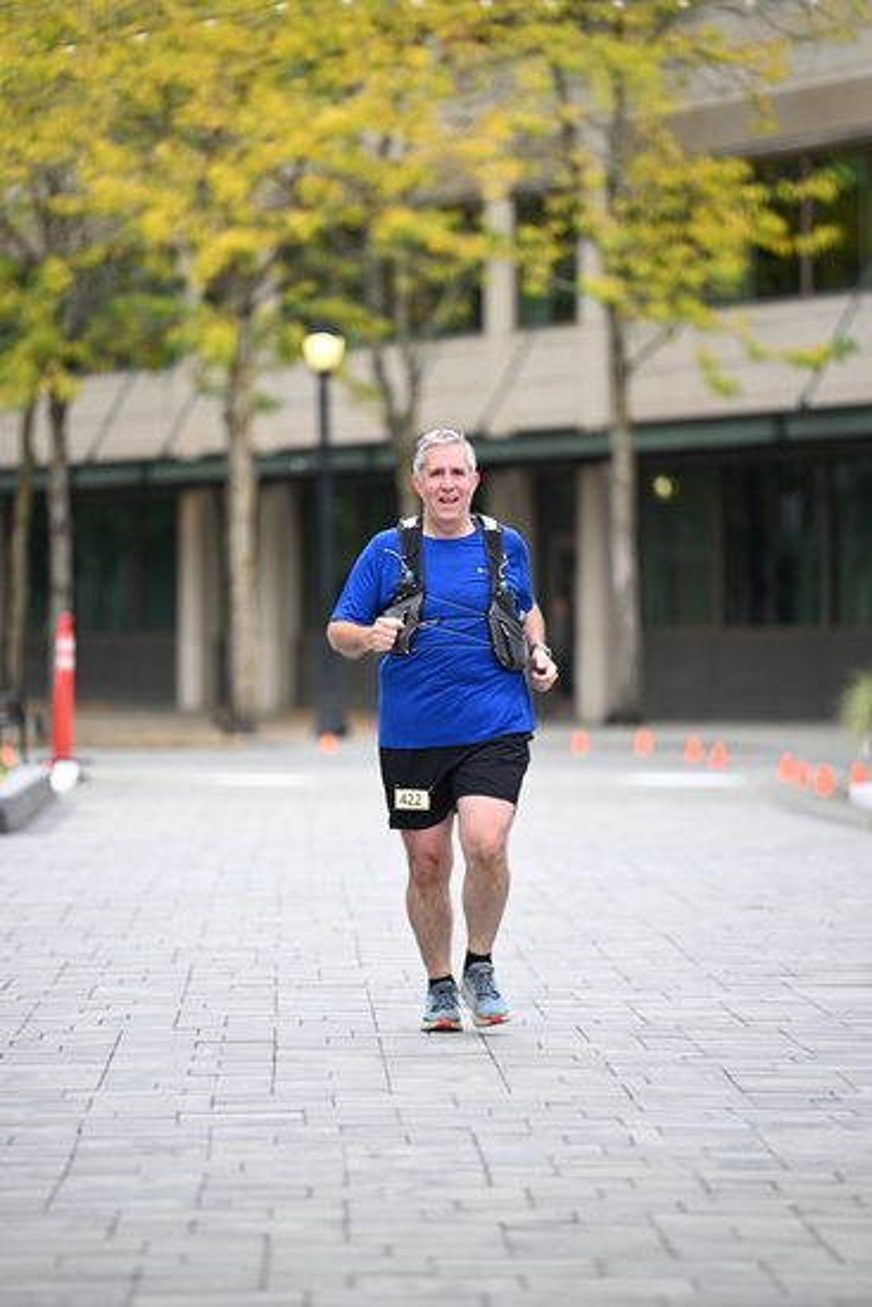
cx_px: 436
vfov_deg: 10.8
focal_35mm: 190
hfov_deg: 7.2
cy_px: 654
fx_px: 6898
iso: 400
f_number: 2.8
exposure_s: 1/1000
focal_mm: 190
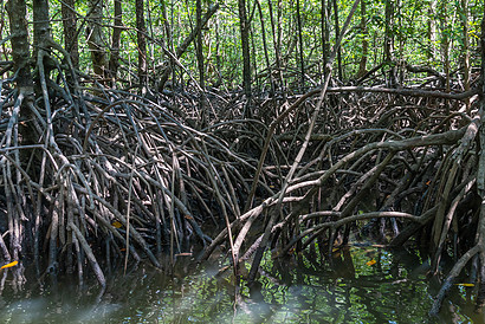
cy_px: 111
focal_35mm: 39
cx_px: 319
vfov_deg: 34.0
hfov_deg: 48.8
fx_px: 526
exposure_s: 1/90
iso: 800
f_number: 6.7
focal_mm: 24
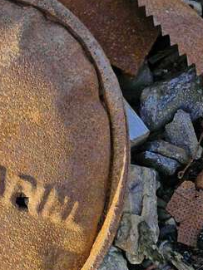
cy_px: 164
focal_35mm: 66
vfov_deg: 29.3
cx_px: -71
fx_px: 516
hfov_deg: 20.1
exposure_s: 1/390
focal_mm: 5.54
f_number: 1.8
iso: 50
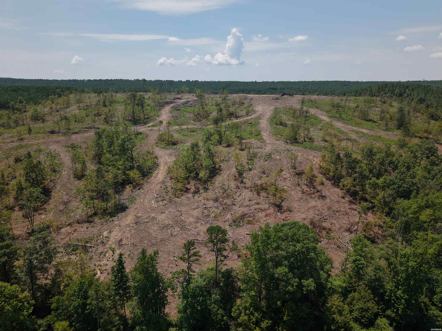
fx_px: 306
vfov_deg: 56.8
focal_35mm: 24
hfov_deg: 71.6
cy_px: 166
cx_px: 221
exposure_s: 1/20
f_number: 1.8
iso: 100
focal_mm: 8.67
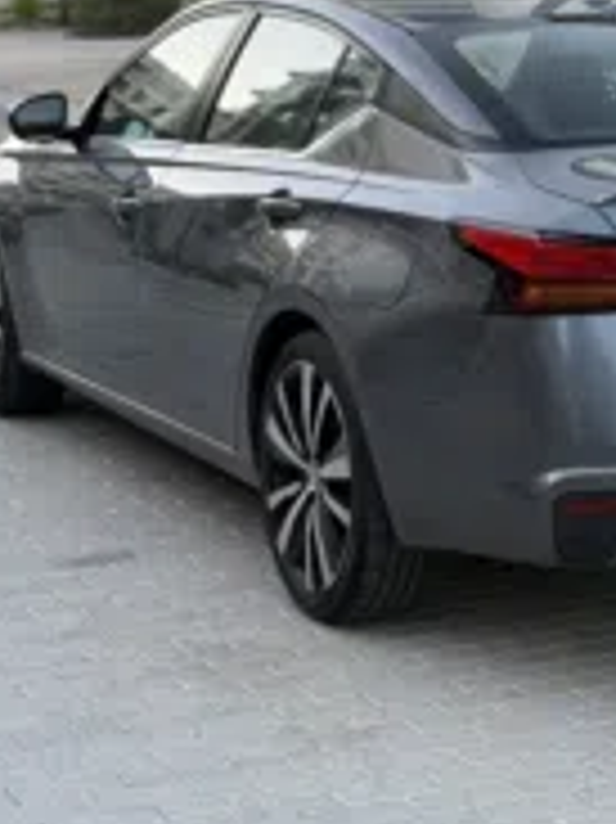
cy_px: 50
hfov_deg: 14.0
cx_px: 540
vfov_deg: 18.4
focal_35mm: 105
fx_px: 2494
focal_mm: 6.76
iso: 64
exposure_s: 1/249
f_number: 1.78
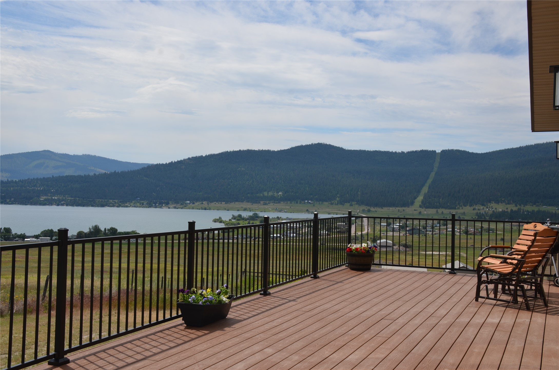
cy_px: 185
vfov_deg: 32.9
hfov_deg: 48.0
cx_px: 280
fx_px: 628
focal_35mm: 40
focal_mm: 27
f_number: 10
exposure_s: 1/250
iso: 100
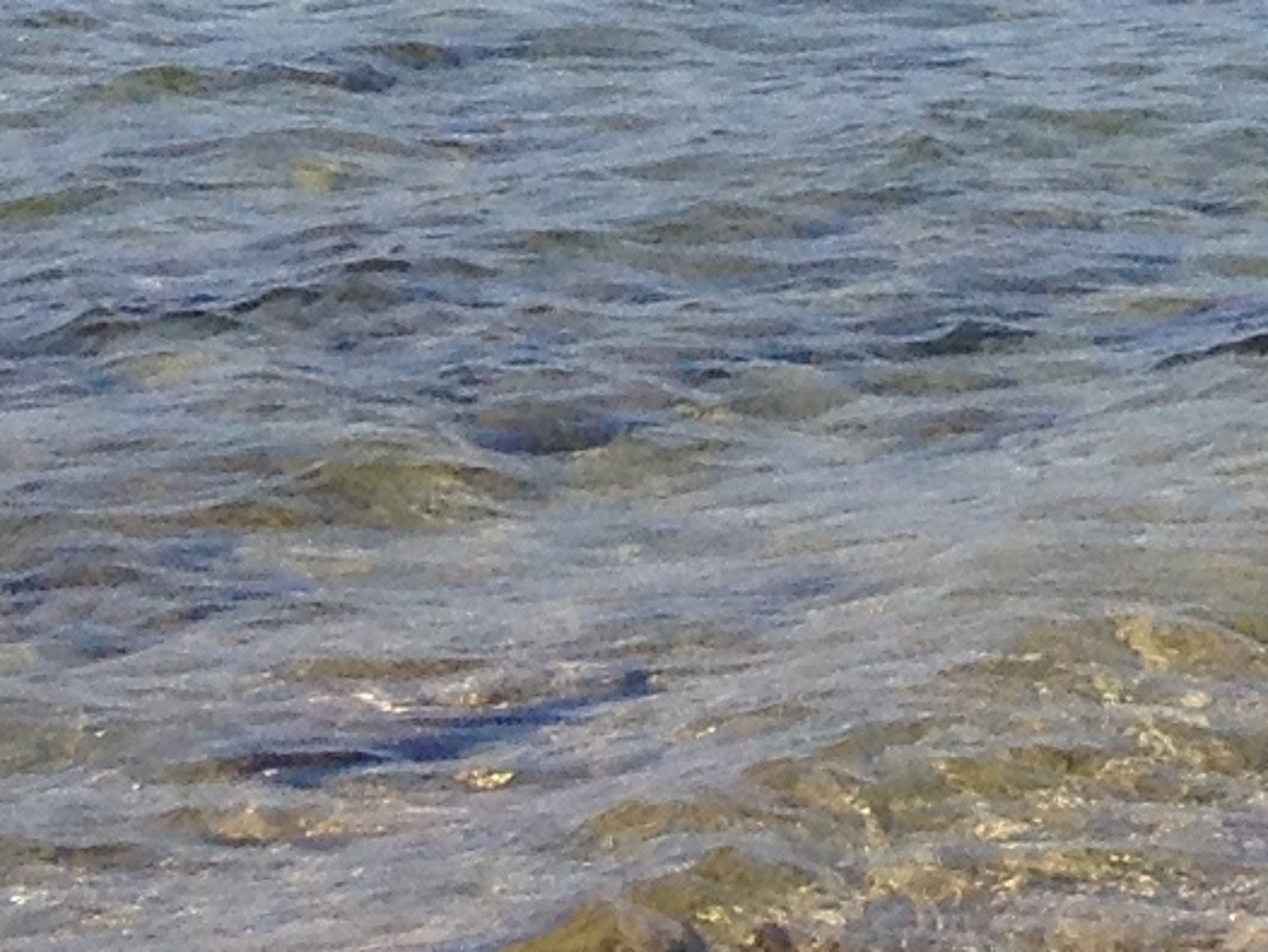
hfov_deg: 8.4
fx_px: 7952
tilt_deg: -2.4
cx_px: 3013
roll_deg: -0.5
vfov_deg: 6.6
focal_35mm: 217
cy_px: -1116
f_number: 2.4
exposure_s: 1/2208
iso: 50
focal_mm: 4.28
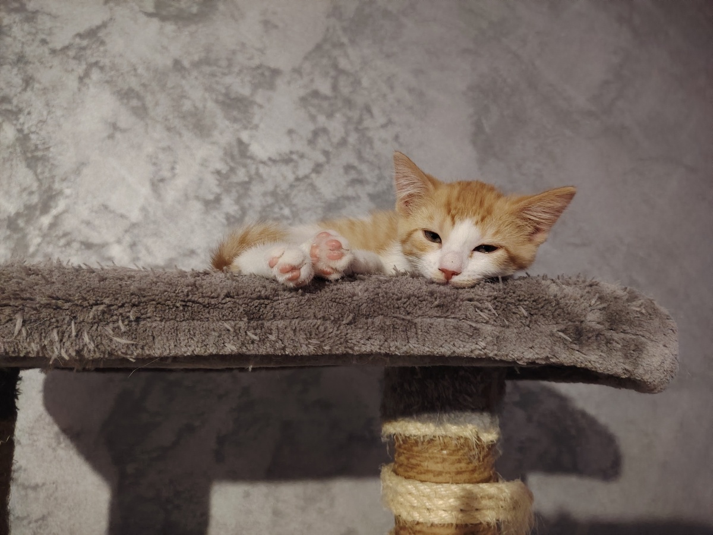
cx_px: 356
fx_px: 494
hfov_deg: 71.6
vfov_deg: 56.8
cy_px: 268
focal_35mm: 24
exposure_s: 1/50
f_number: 1.75
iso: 7744
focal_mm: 5.25
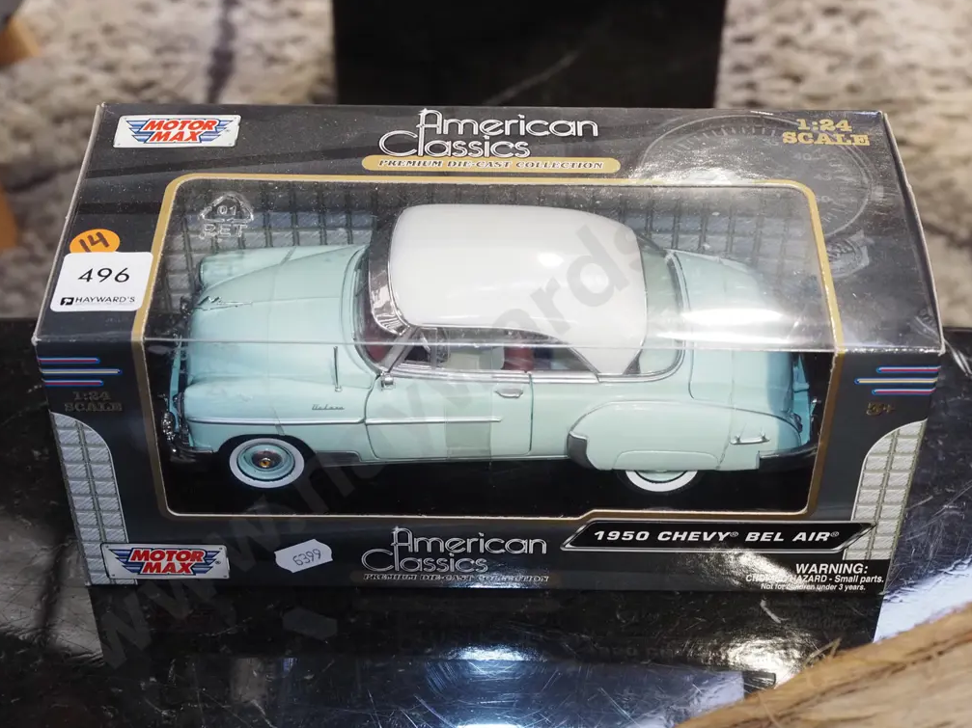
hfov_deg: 31.7
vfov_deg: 24.0
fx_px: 1713
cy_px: 362
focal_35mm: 61
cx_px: 482
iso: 2000
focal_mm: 30
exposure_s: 1/60
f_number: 5.6
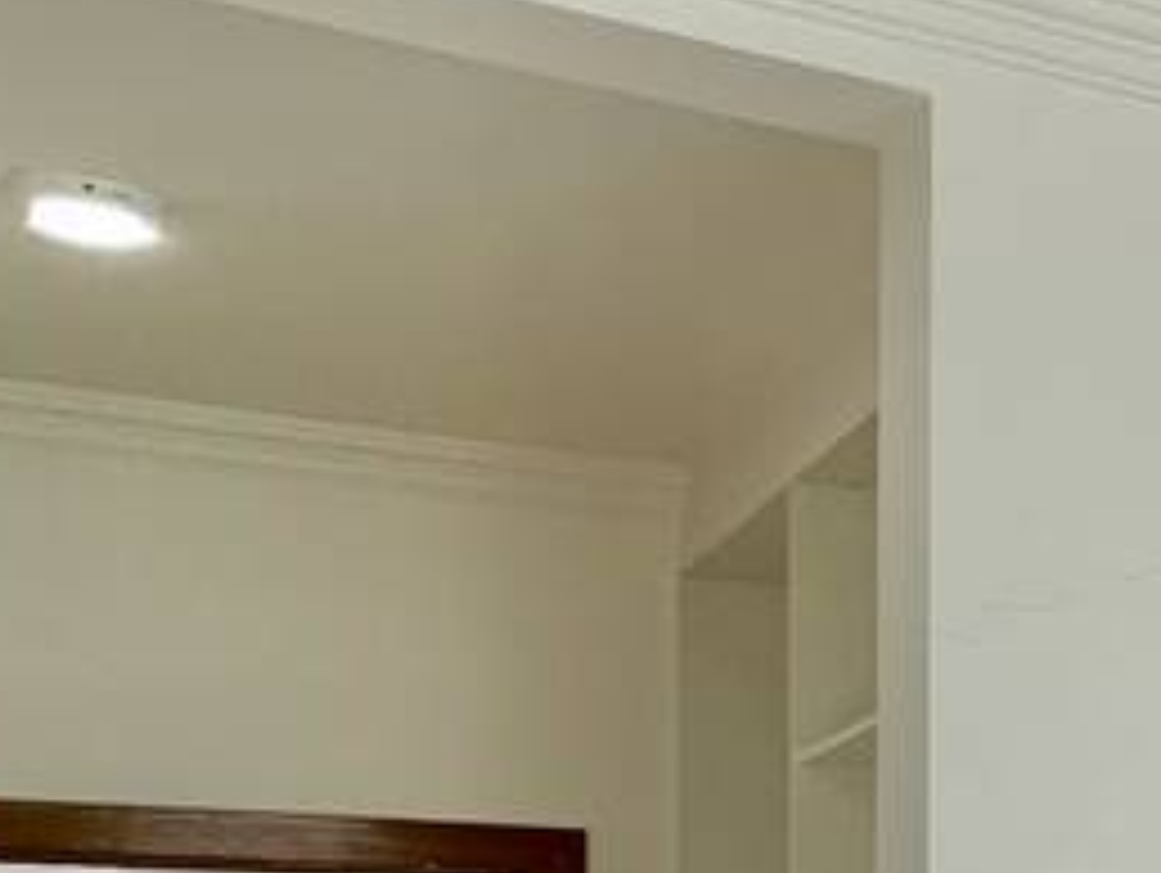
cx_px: 2817
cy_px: 1030
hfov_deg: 14.8
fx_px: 2619
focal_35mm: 78
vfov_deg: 18.0
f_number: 2.2
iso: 40
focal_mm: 2.22
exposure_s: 1/117
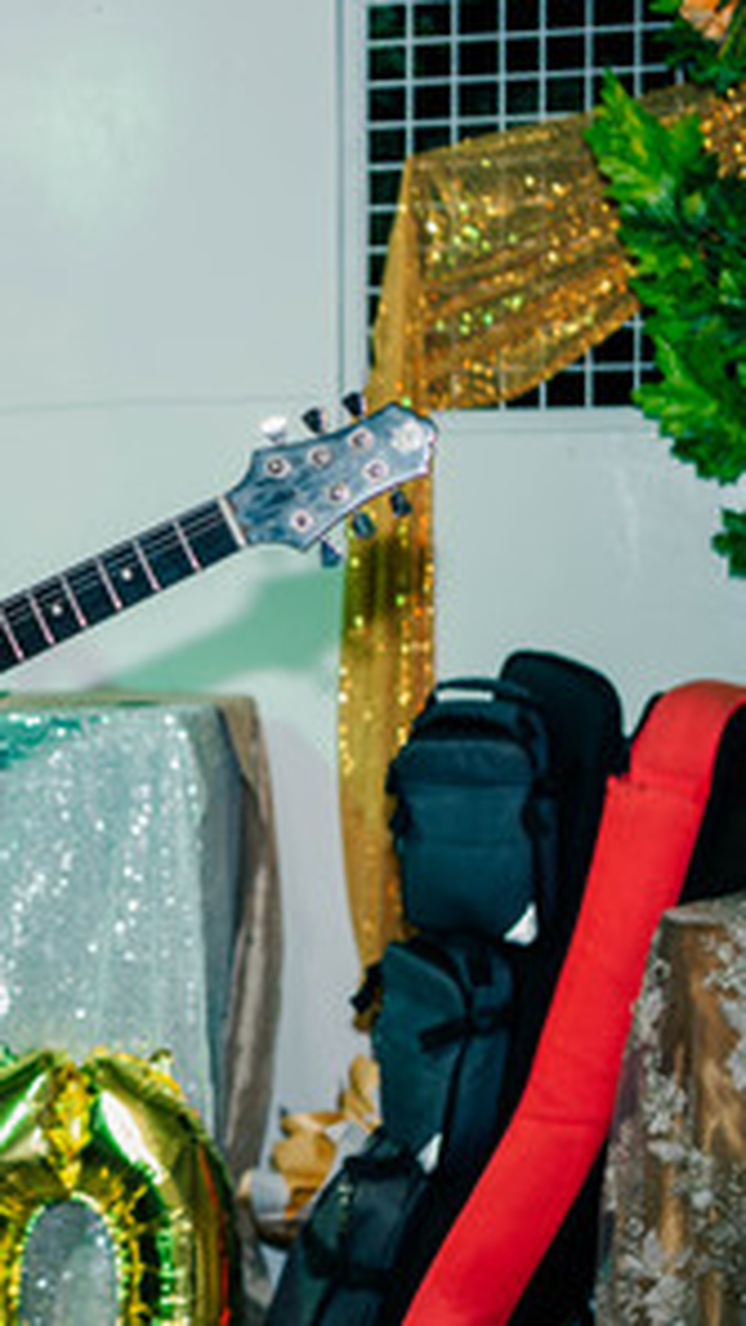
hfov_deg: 13.1
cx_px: -317
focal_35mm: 88
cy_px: 618
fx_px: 3095
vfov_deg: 24.2
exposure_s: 1/200
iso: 800
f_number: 2.8
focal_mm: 50
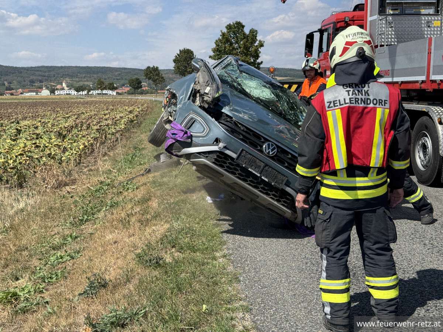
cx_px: 222
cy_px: 166
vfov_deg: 30.3
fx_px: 614
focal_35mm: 48
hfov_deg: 39.7
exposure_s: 1/4975
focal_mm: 6.76
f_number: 1.78
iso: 64
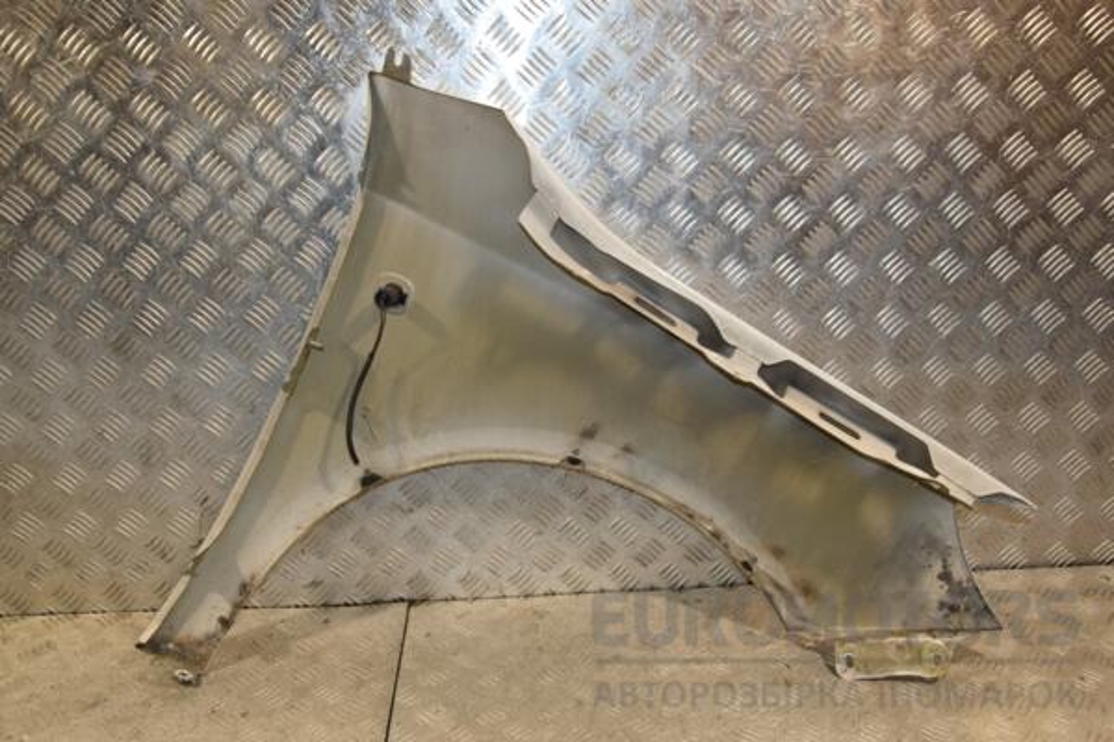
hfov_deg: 57.2
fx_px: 1021
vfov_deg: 40.0
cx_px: 557
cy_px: 371
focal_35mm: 33
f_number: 5.6
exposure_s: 1/200
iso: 800
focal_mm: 22
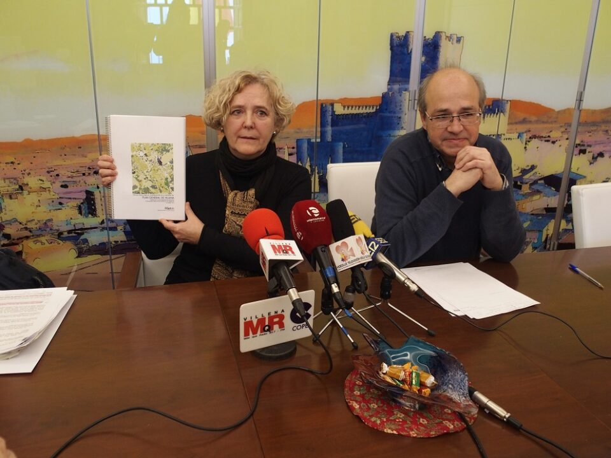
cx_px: 306
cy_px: 229
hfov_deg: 56.8
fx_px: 565
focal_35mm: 32
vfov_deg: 44.2
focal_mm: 6.7
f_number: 2.8
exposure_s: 1/30
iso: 320
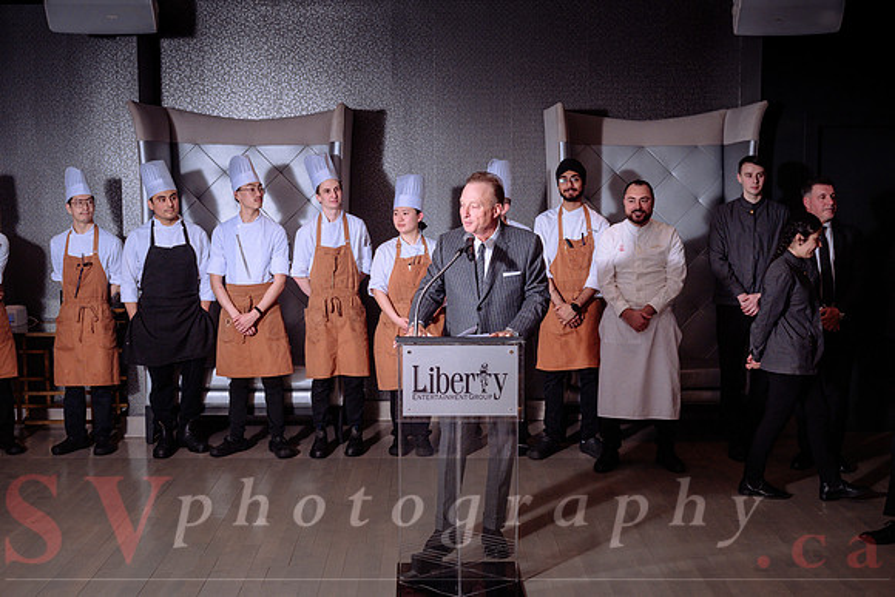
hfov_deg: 44.5
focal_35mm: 44
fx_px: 1094
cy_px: 298
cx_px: 448
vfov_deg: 30.5
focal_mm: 44
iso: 800
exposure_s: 1/60
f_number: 5
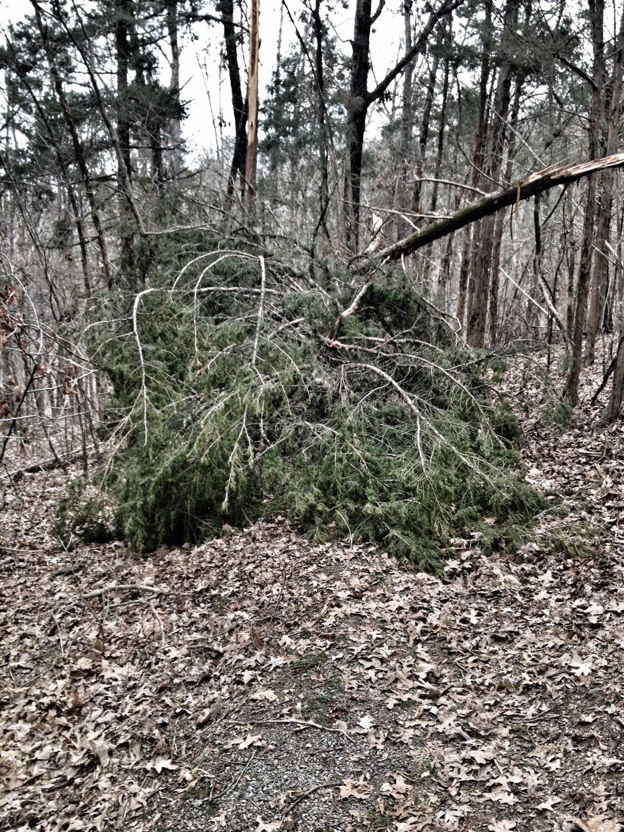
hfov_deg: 40.7
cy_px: 416
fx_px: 841
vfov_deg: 52.6
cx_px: 312
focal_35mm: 35
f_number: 2.4
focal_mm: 4.28
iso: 80
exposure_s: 1/120
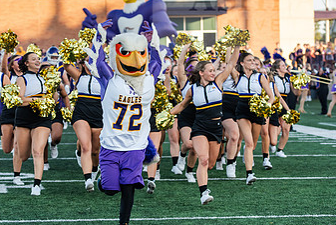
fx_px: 1382
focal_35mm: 148
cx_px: 123
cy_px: 88
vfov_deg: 9.3
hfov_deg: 13.8
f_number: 4
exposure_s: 1/640
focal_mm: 86
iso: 400
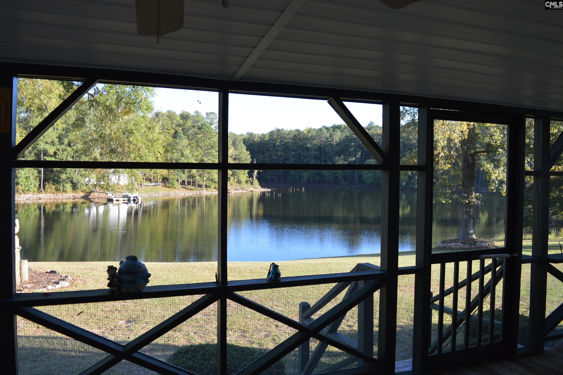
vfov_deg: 47.8
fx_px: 422
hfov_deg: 67.4
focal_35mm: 27
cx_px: 282
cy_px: 188
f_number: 5.6
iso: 200
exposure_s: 1/125
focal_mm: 18
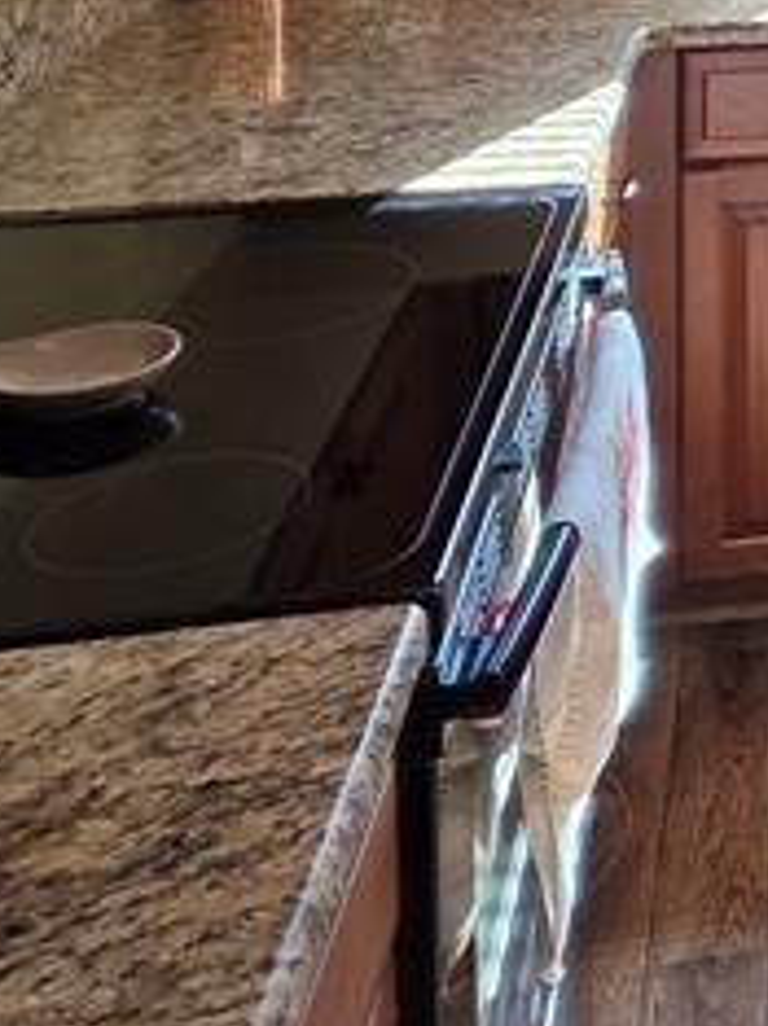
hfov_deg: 19.4
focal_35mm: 57
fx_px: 1689
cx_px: 1369
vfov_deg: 29.0
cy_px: -224
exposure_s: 1/120
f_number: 1.9
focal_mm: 2.2
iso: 100
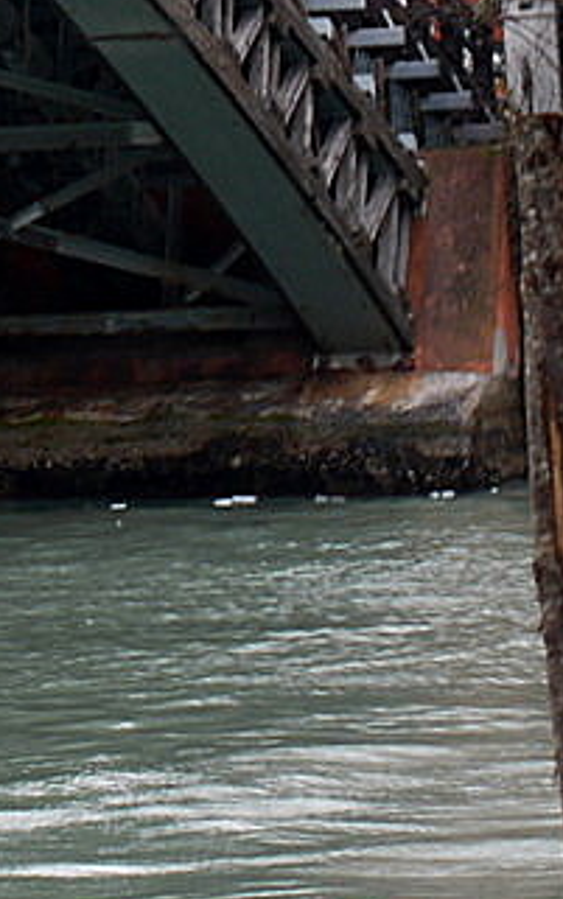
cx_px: -821
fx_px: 6840
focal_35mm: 279
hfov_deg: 4.6
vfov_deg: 7.5
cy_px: -90
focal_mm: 33
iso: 100
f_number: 5.4
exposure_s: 1/6
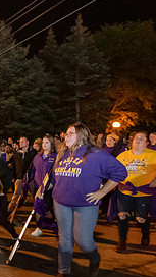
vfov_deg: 51.7
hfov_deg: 23.7
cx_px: -87
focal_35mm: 38
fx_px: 279
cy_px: 187
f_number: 3.5
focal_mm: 17
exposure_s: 1/40
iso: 5000
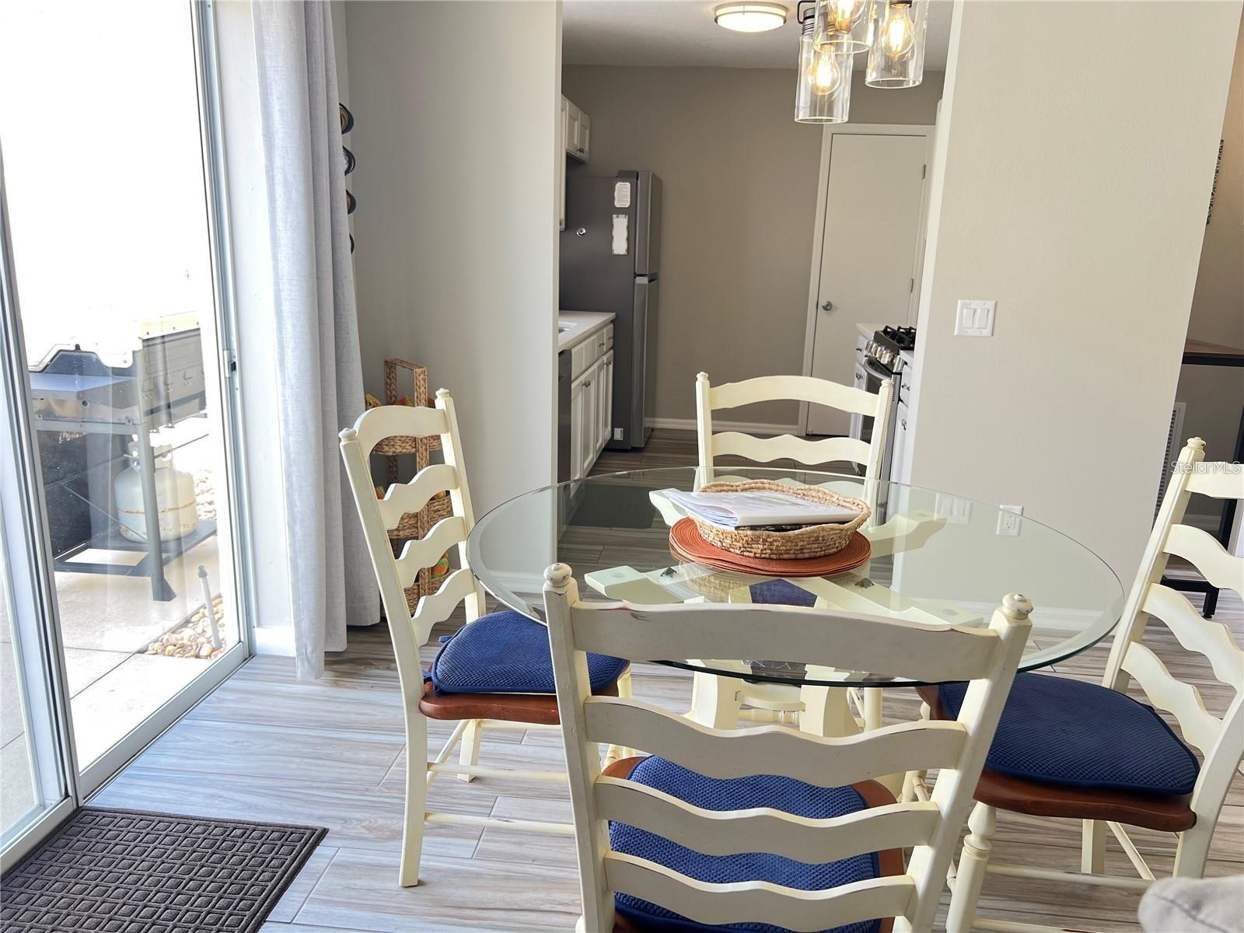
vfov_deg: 53.1
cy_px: 466
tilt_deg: -14.4
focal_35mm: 26
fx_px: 934
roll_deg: -2.2
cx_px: 622
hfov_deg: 67.3
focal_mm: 5.7
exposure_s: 1/120
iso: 64
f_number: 1.5
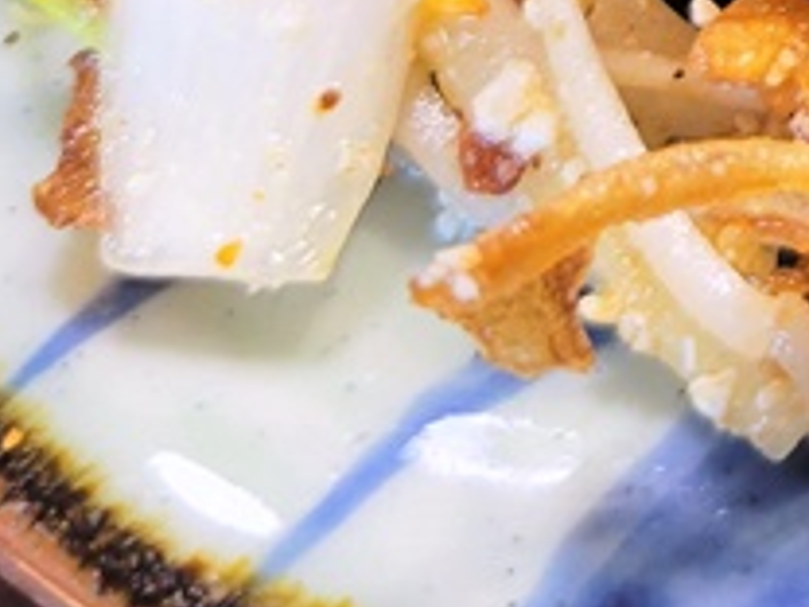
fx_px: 2921
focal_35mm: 125
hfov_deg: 14.2
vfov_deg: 10.8
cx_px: 1400
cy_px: -607
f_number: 1.8
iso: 200
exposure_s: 1/40
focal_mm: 5.4
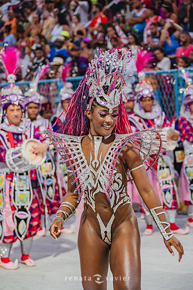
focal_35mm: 105
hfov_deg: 13.0
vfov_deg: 19.5
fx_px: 846
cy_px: 145
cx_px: 96
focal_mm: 105
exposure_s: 1/250
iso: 800
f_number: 4.8
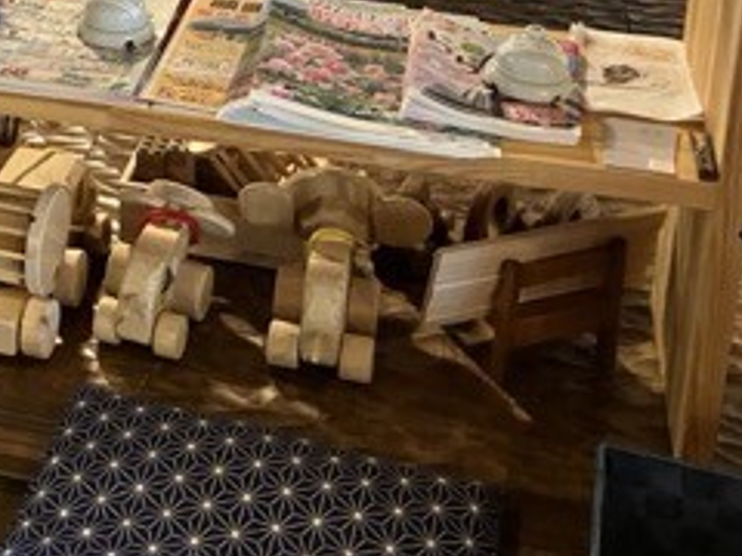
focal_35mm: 70
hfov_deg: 25.8
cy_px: -96
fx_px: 1500
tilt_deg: -18.2
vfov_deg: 19.8
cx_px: -59
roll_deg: +0.8
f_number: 1.8
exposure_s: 1/40
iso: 400
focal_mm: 3.99
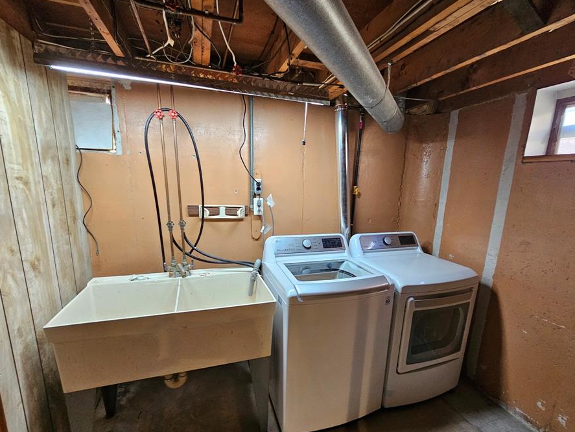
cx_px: 293
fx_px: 249
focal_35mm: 15
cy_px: 236
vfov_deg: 81.6
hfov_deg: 98.1
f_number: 2.2
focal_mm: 2.2
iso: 320
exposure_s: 1/40
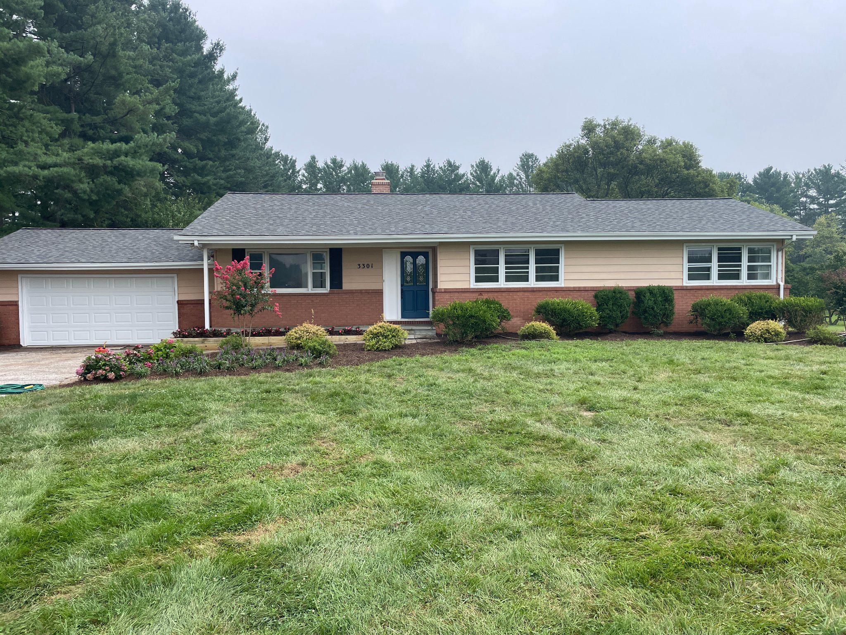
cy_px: 318
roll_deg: +0.6
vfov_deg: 53.1
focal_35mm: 26
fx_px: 635
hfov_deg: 67.3
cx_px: 423
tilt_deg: -2.6
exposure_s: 1/1855
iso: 32
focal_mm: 4.2
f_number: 1.6
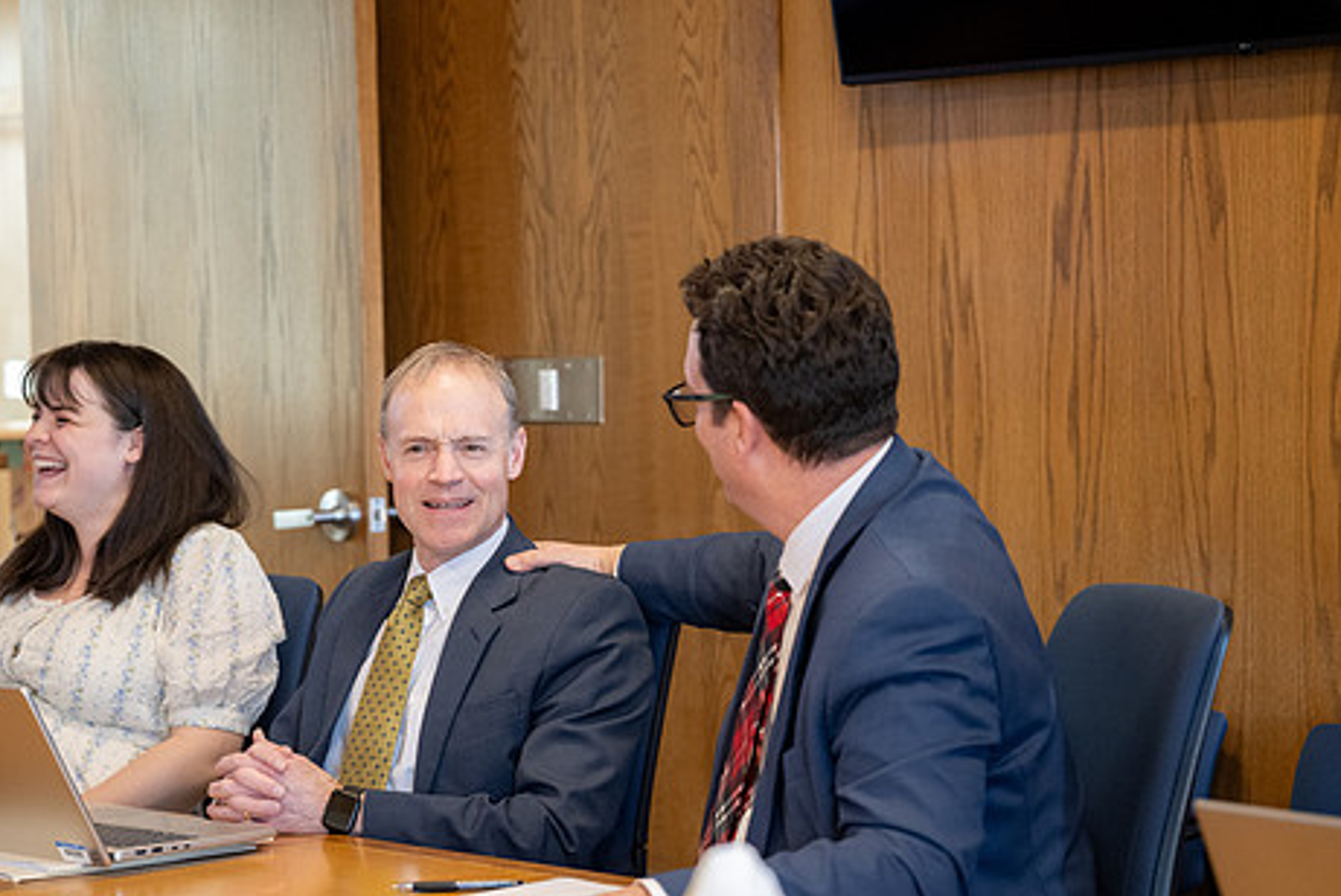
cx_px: 564
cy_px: 531
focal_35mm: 88
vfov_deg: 15.5
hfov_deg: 23.1
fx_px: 3280
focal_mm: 70
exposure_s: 1/250
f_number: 3.2
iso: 2000
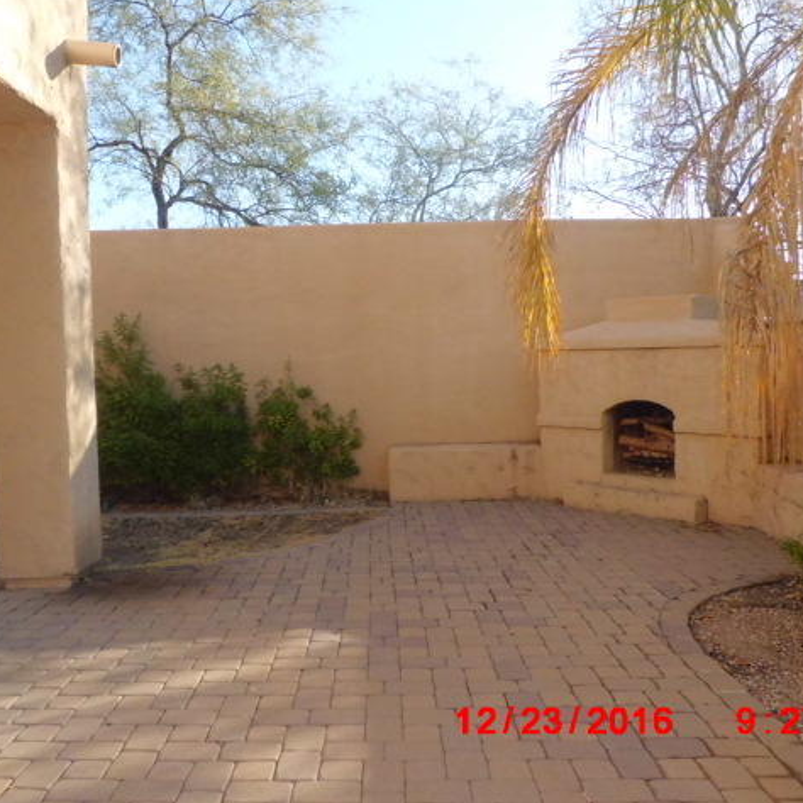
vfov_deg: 52.5
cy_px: 398
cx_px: 369
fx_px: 814
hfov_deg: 52.5
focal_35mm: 31
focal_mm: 4.7
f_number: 2.8
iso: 100
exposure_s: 1/500
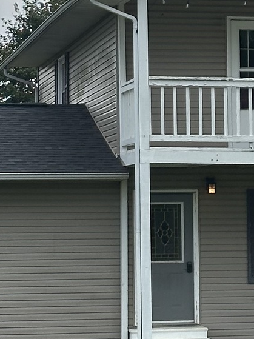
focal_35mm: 198
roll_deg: -0.5
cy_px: 148
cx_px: 284
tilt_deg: +3.4
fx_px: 1938
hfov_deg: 7.5
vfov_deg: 10.0
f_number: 1.78
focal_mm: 6.86
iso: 64
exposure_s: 1/4184
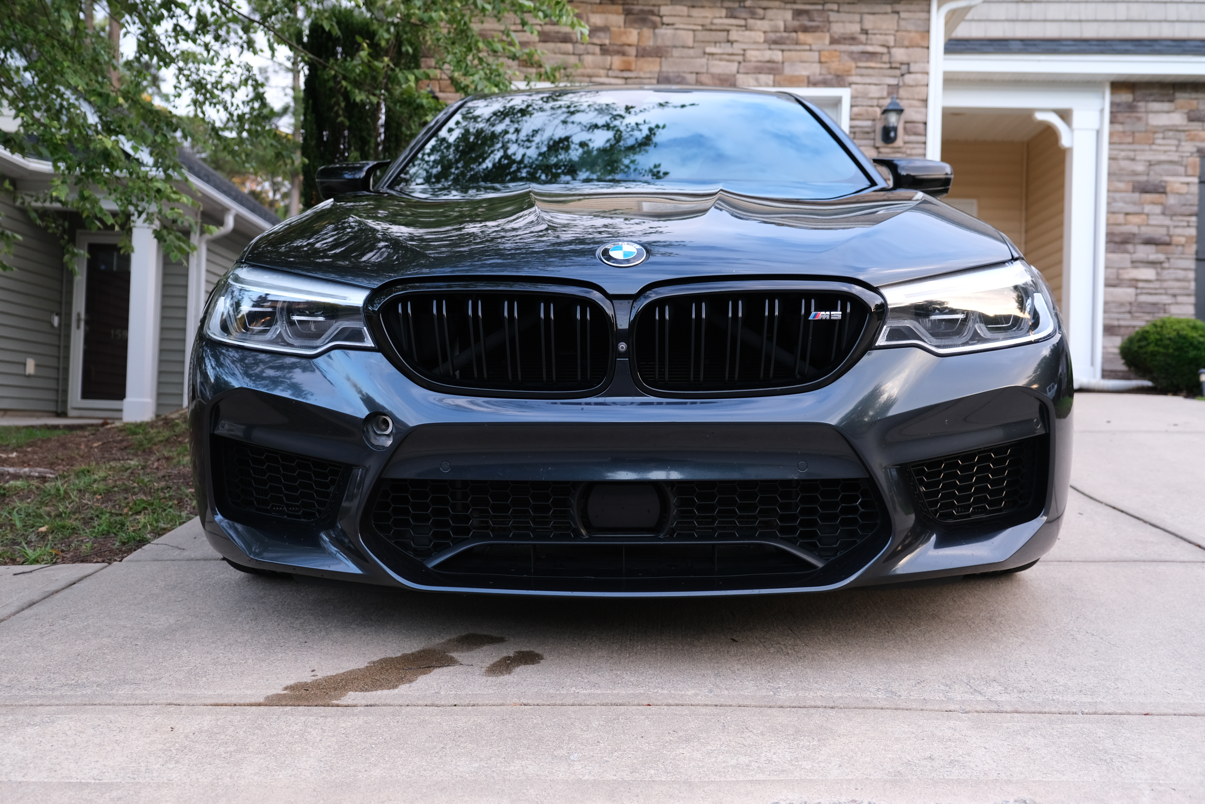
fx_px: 1071
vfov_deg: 41.1
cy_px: 402
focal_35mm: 32
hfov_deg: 58.7
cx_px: 602
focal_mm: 21.4
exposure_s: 1/100
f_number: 3.2
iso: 400
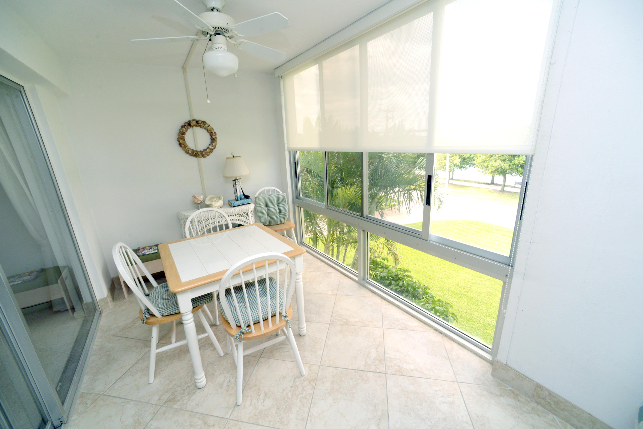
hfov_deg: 104.2
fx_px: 250
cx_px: 322
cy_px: 214
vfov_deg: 81.2
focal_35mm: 14
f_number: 13
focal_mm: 14
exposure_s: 1/125
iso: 1000
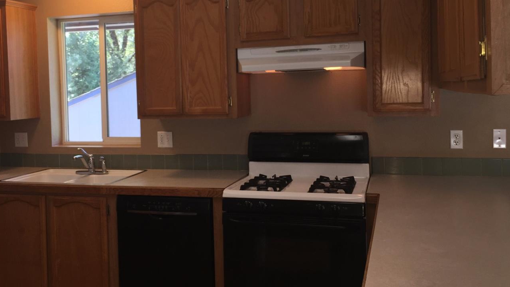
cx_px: 232
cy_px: 96
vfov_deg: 31.7
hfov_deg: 53.9
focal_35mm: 37
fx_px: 500
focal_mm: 4.15
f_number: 2.2
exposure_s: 1/39
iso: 32
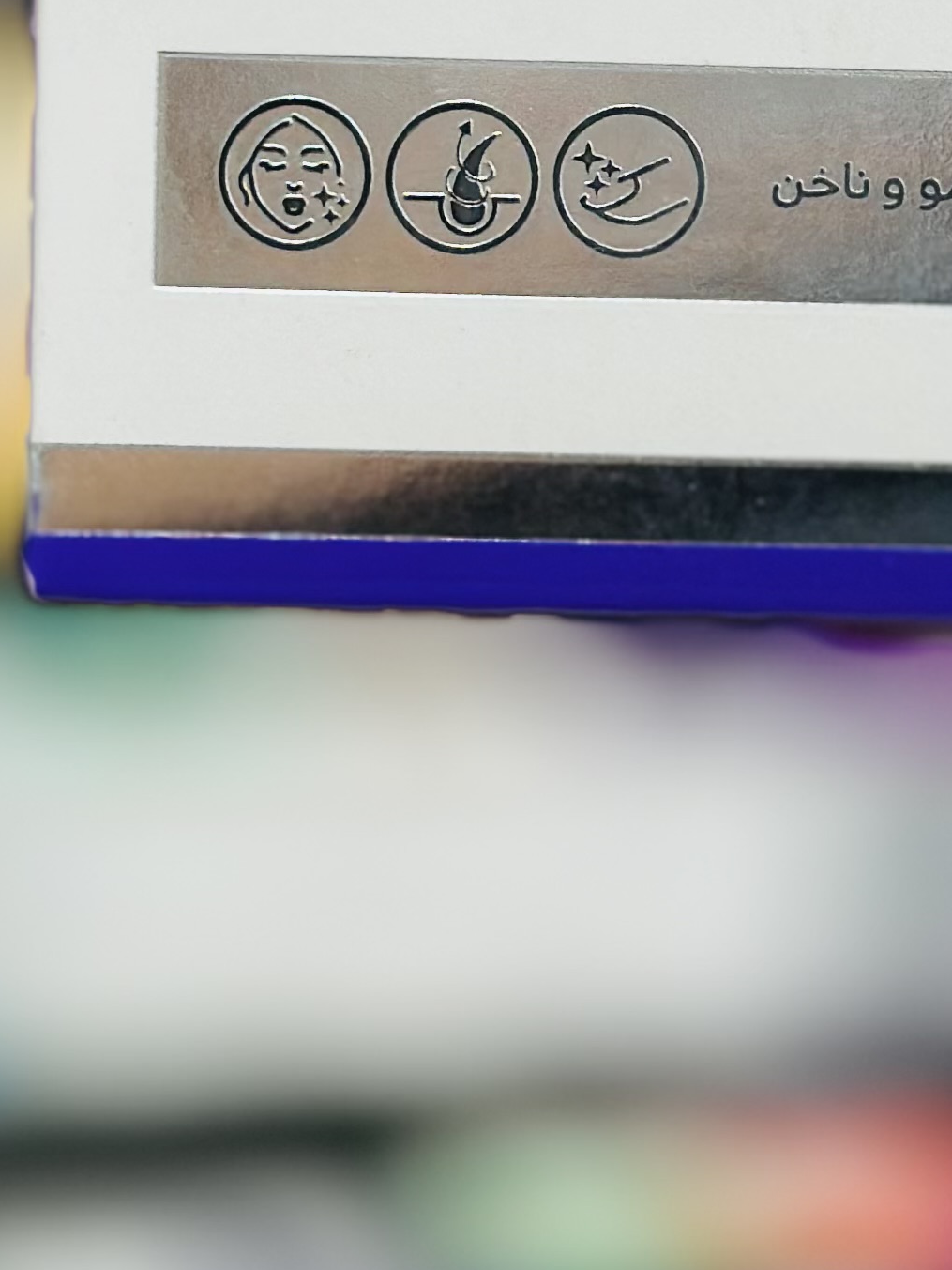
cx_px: 922
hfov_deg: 10.3
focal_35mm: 143
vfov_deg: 13.5
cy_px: -138
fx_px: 5243
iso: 80
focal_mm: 6.86
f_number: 1.78
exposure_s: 1/100
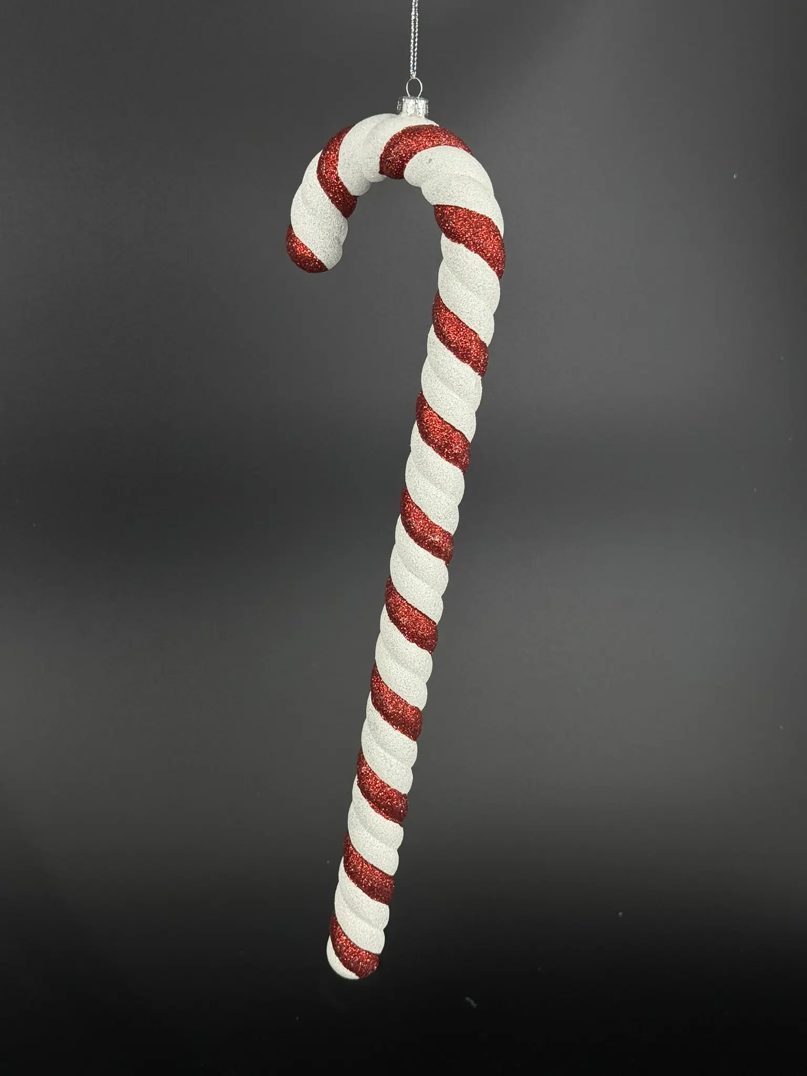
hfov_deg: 30.3
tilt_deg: -12.2
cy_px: 538
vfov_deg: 39.7
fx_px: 1492
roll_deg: -1.8
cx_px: 404
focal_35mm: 48
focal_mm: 6.76
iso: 64
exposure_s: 1/390
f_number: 1.78
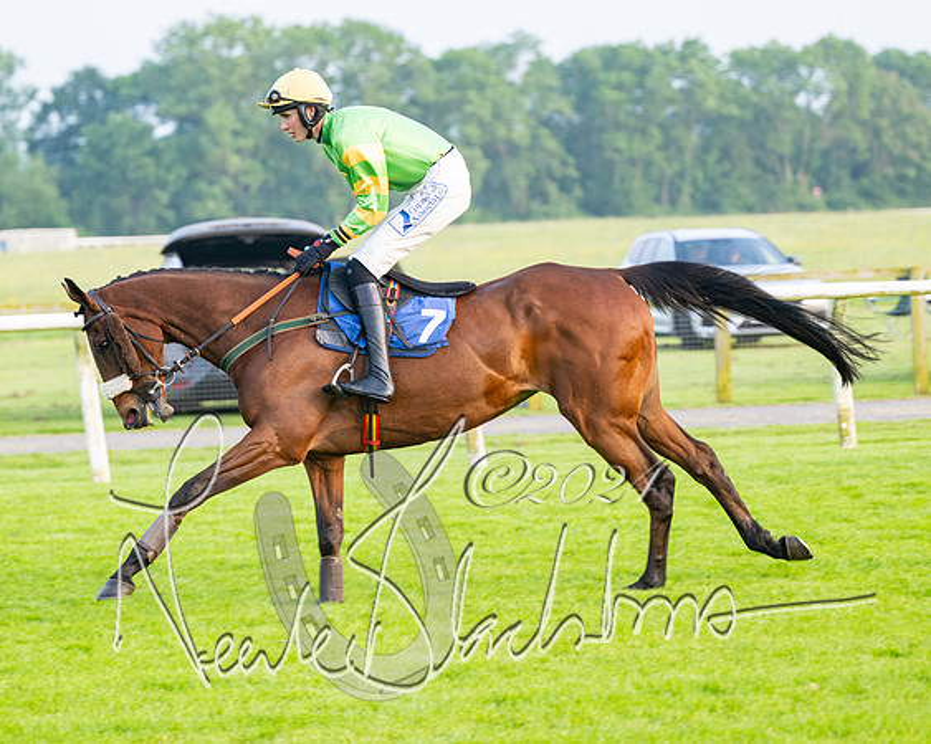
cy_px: 357
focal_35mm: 179
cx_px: 450
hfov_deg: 10.8
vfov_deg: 8.7
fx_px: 4918
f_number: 4
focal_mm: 150
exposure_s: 1/500
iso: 400
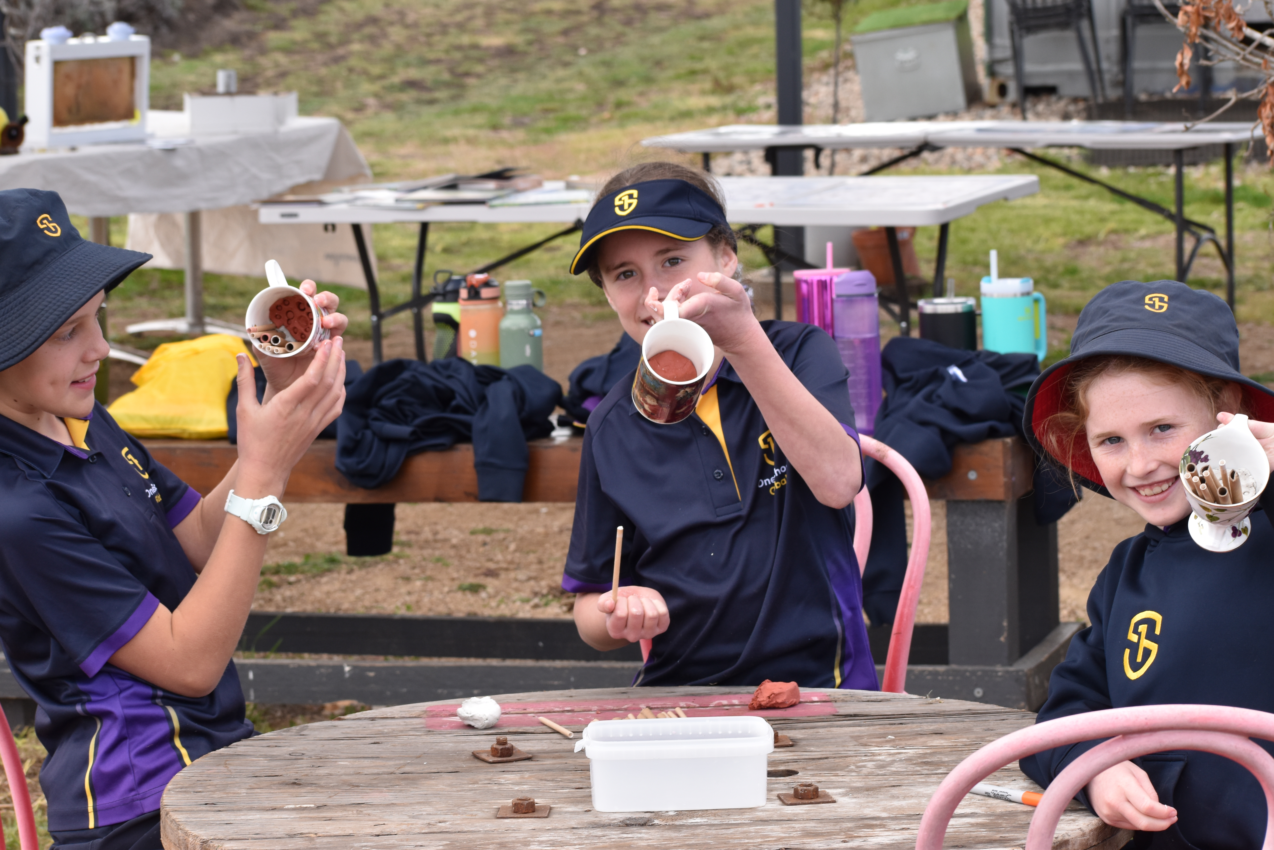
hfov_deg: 18.9
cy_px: 425
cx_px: 637
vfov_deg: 12.7
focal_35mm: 108
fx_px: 3822
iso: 400
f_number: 8
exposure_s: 1/250
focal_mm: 72
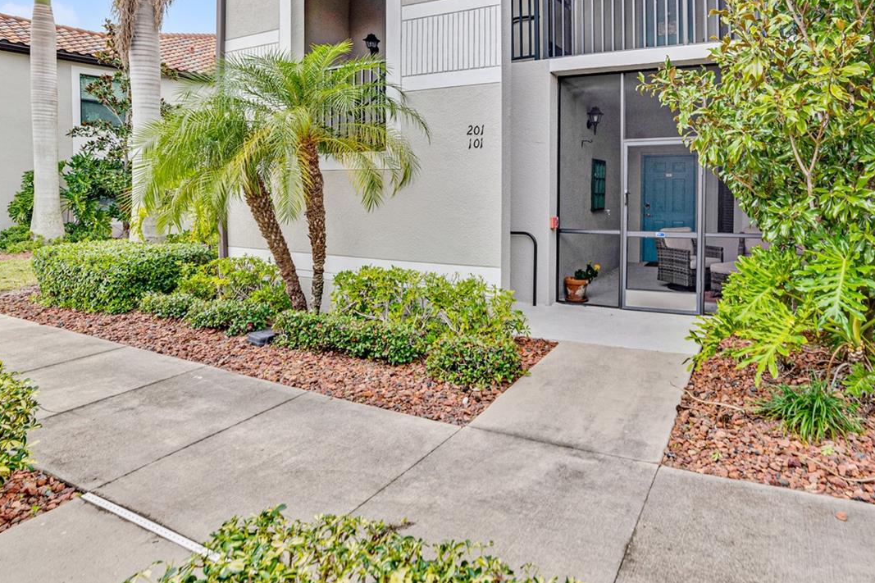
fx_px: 510
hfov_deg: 80.4
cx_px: 519
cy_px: 199
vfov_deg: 58.3
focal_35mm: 21
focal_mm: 14
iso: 160
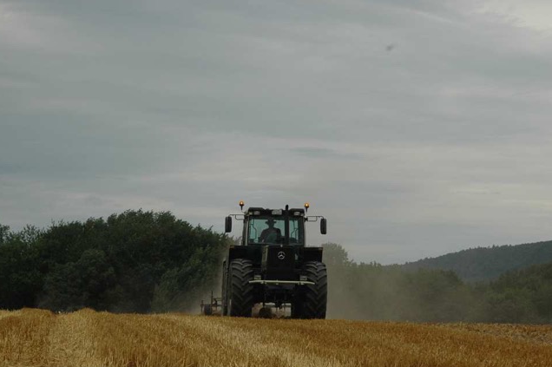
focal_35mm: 132
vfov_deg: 10.4
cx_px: 276
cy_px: 217
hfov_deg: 15.5
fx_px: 2022
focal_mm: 70
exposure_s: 1/400
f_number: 10
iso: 400
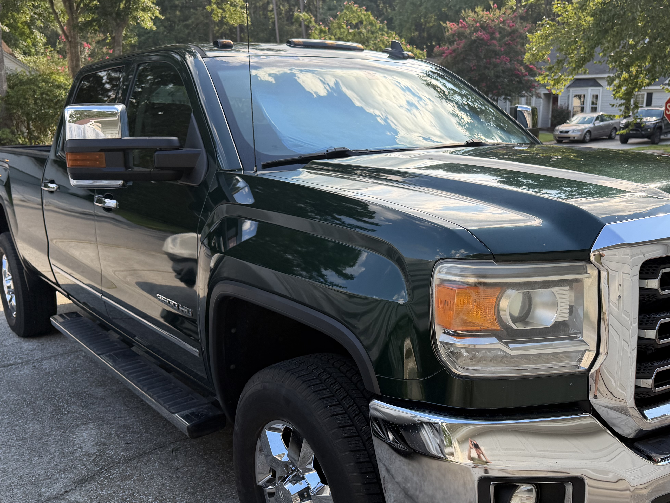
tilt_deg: -15.1
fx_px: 677
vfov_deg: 40.6
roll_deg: -0.2
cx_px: 379
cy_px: 284
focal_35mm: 35
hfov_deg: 52.5
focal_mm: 6.76
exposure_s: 1/992
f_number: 1.78
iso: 80
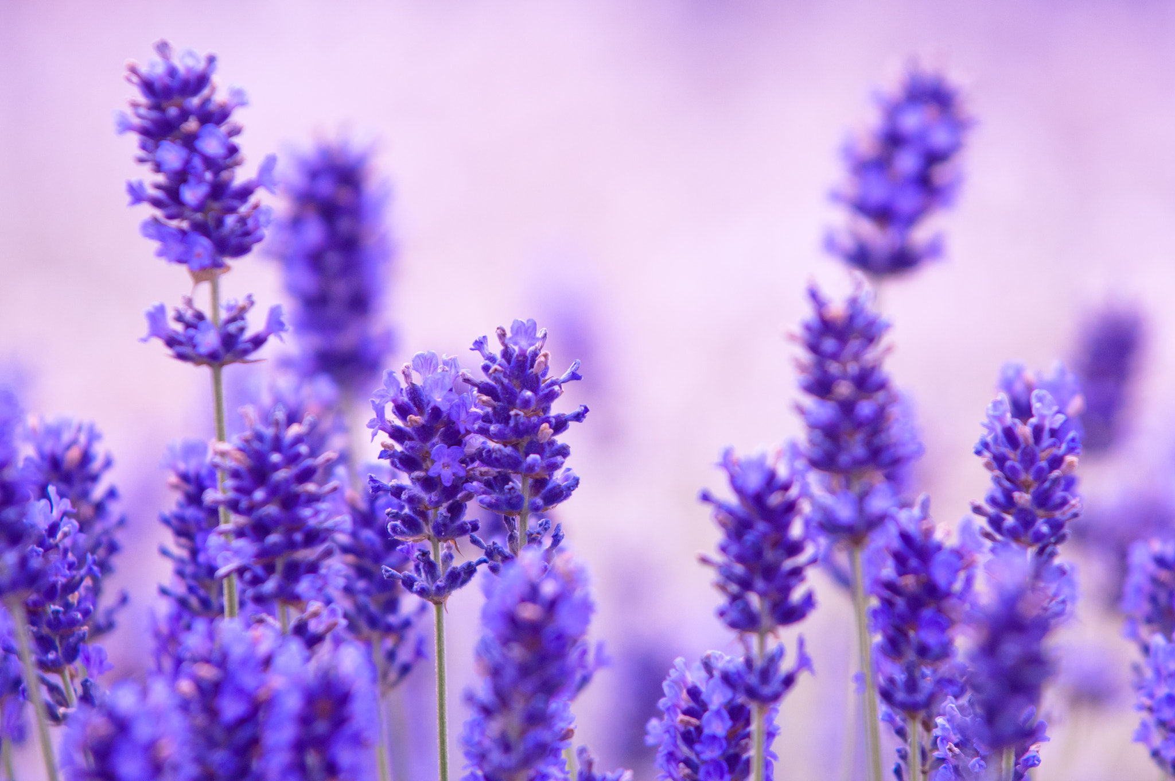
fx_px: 9779
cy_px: 390
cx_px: 588
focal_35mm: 300
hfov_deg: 6.9
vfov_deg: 4.6
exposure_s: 1/640
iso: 320
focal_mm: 200
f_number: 5
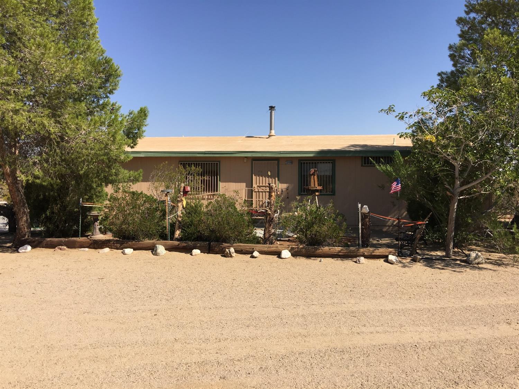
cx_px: 260
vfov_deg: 48.2
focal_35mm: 29
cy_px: 194
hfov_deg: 61.7
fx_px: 435
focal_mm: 4.15
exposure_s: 1/1479
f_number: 2.2
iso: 25
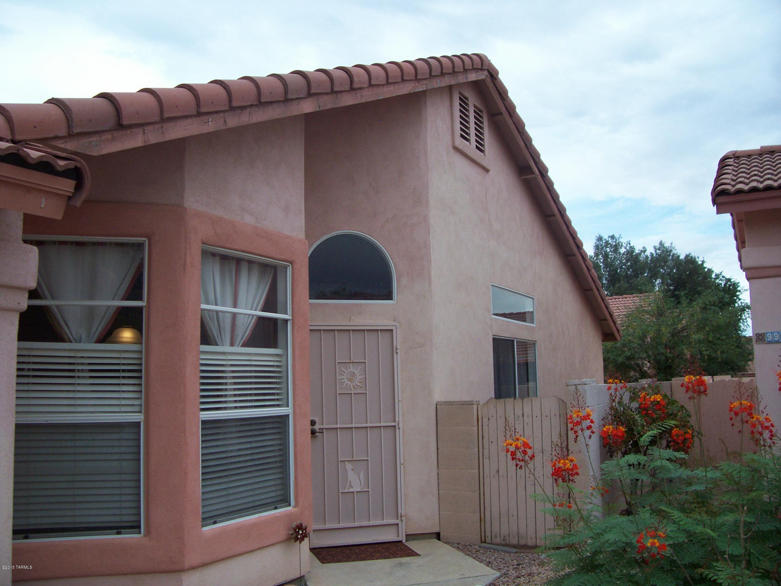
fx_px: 767
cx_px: 390
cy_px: 293
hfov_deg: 54.0
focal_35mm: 34
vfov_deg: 41.8
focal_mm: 5.6
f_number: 2.7
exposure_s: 1/716
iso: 80
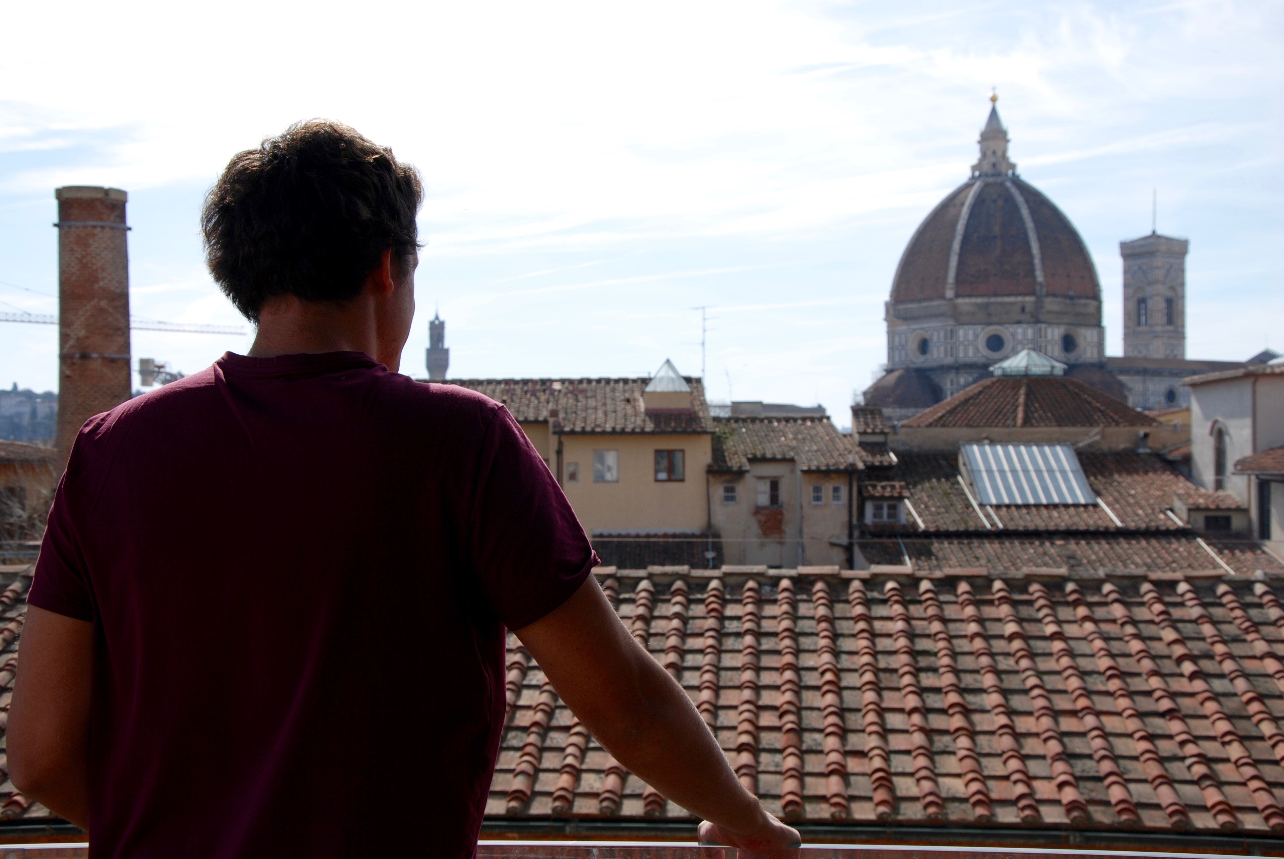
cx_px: 642
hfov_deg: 38.8
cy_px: 430
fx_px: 1821
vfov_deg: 26.6
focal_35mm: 51
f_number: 8
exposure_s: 1/250
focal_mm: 34
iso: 100
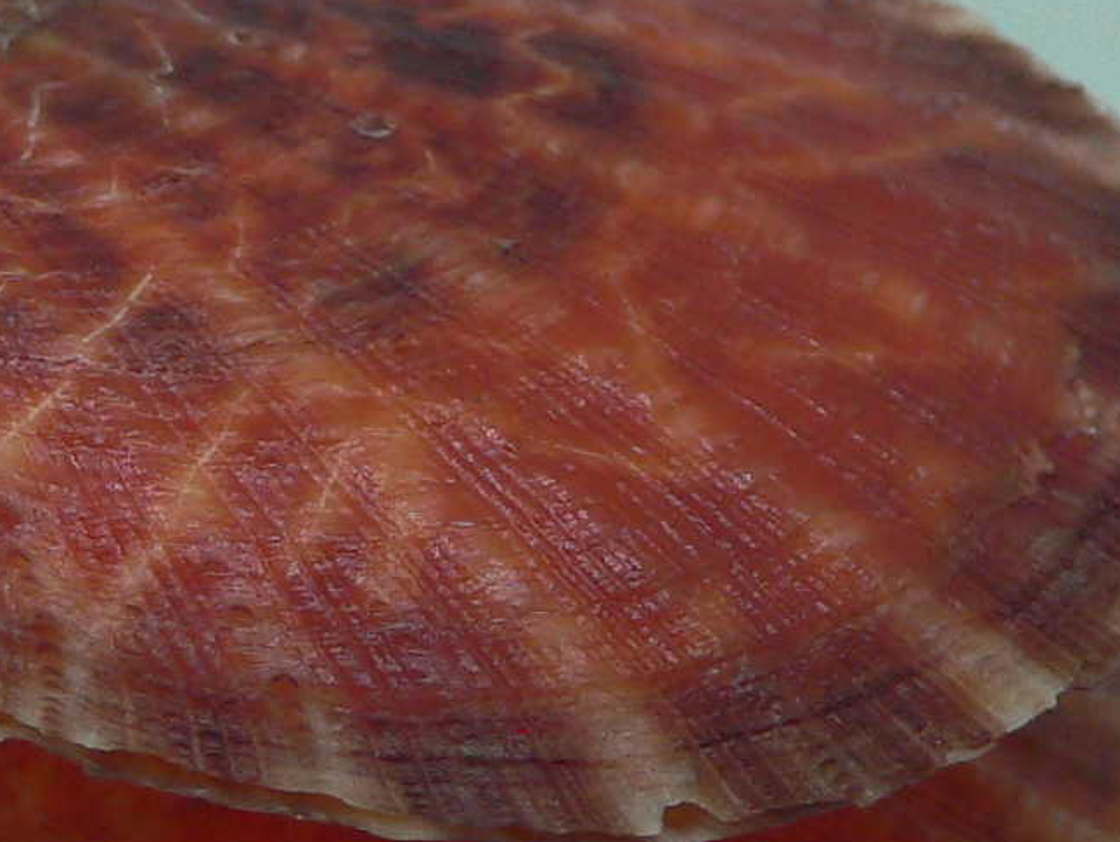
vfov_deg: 13.6
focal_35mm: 109
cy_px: 473
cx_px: 325
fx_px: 3529
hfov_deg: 18.0
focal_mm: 4.6
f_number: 2.8
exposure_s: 1/60
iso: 100
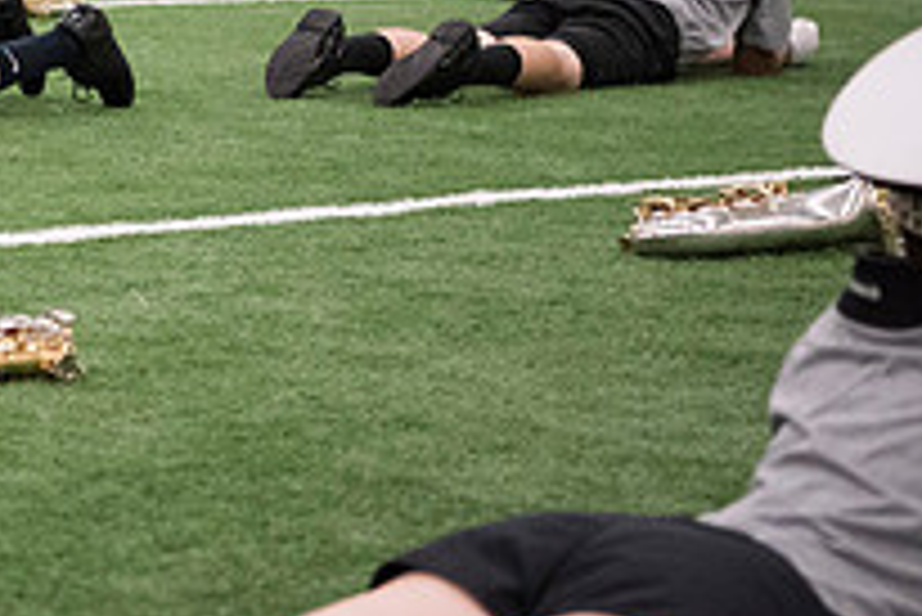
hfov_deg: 11.5
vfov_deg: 7.8
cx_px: -216
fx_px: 4485
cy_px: -182
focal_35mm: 175
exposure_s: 1/320
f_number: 3.2
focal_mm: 62
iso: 3200
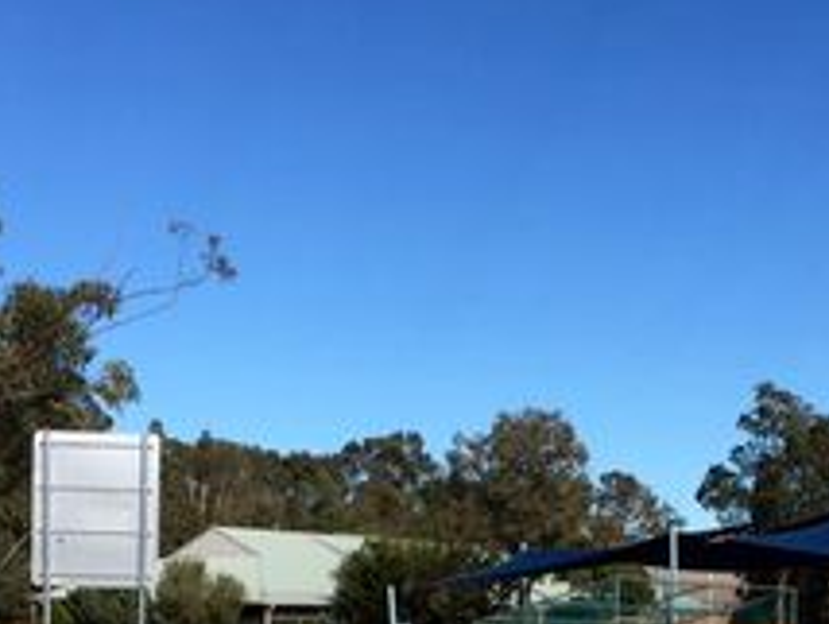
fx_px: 1558
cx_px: 488
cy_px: 682
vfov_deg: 21.5
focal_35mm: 65
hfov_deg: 29.7
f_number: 2.2
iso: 32
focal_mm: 4.15
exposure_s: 1/1799
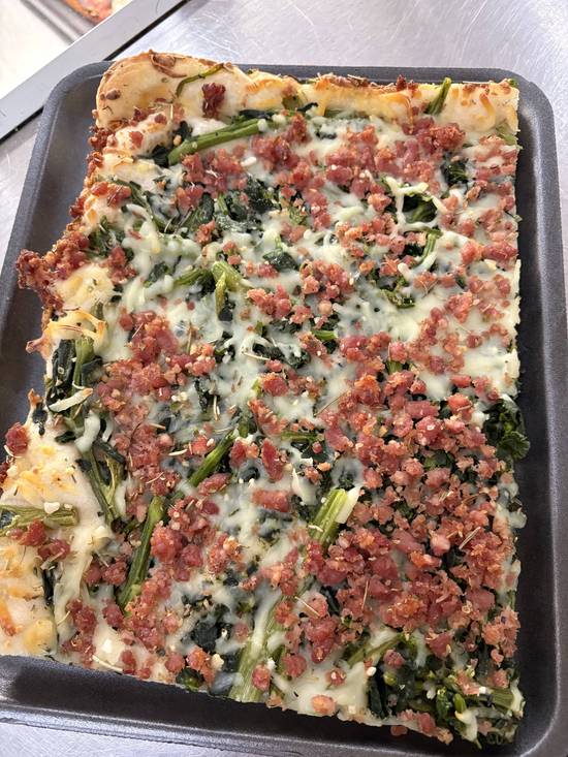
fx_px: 569
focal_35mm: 26
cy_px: 378
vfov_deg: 67.3
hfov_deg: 53.1
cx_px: 284
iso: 320
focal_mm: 5.96
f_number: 1.6
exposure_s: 1/60
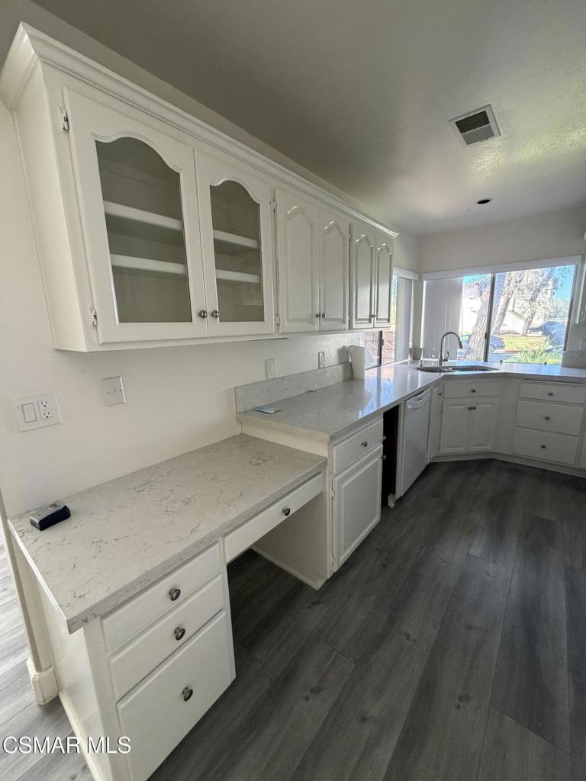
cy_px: 390
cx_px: 293
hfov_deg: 85.7
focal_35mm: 14
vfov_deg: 102.1
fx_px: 316
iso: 320
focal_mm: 2.22
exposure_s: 1/98
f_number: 2.2
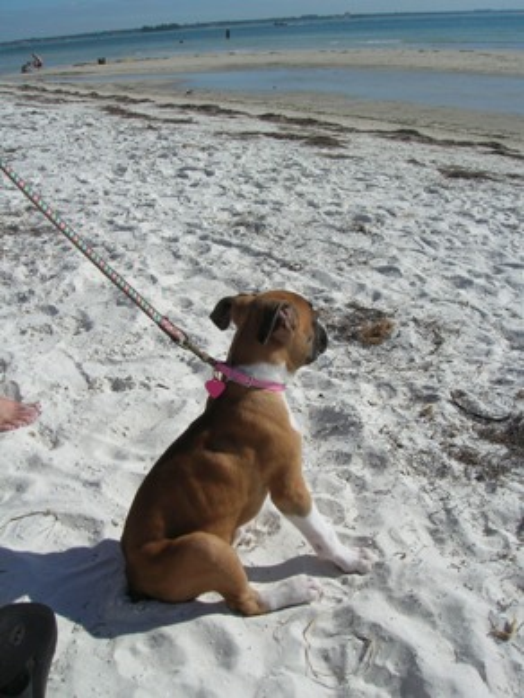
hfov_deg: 41.8
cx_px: 262
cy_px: 349
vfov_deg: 53.9
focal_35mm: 34
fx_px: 686
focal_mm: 5.7
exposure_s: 1/988
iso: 50
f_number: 4.9
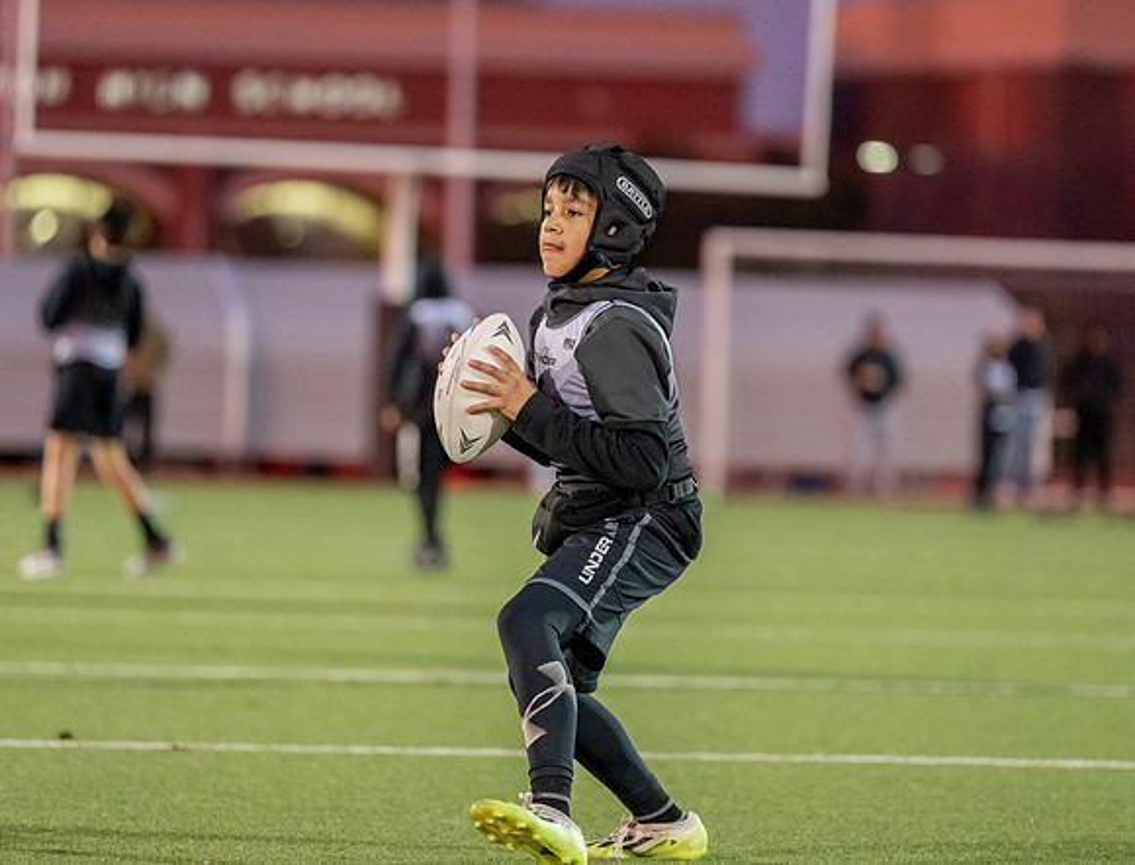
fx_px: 7193
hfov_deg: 9.0
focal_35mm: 218
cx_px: 609
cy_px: 355
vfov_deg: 6.9
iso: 4000
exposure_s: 1/1000
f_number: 2.8
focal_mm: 167
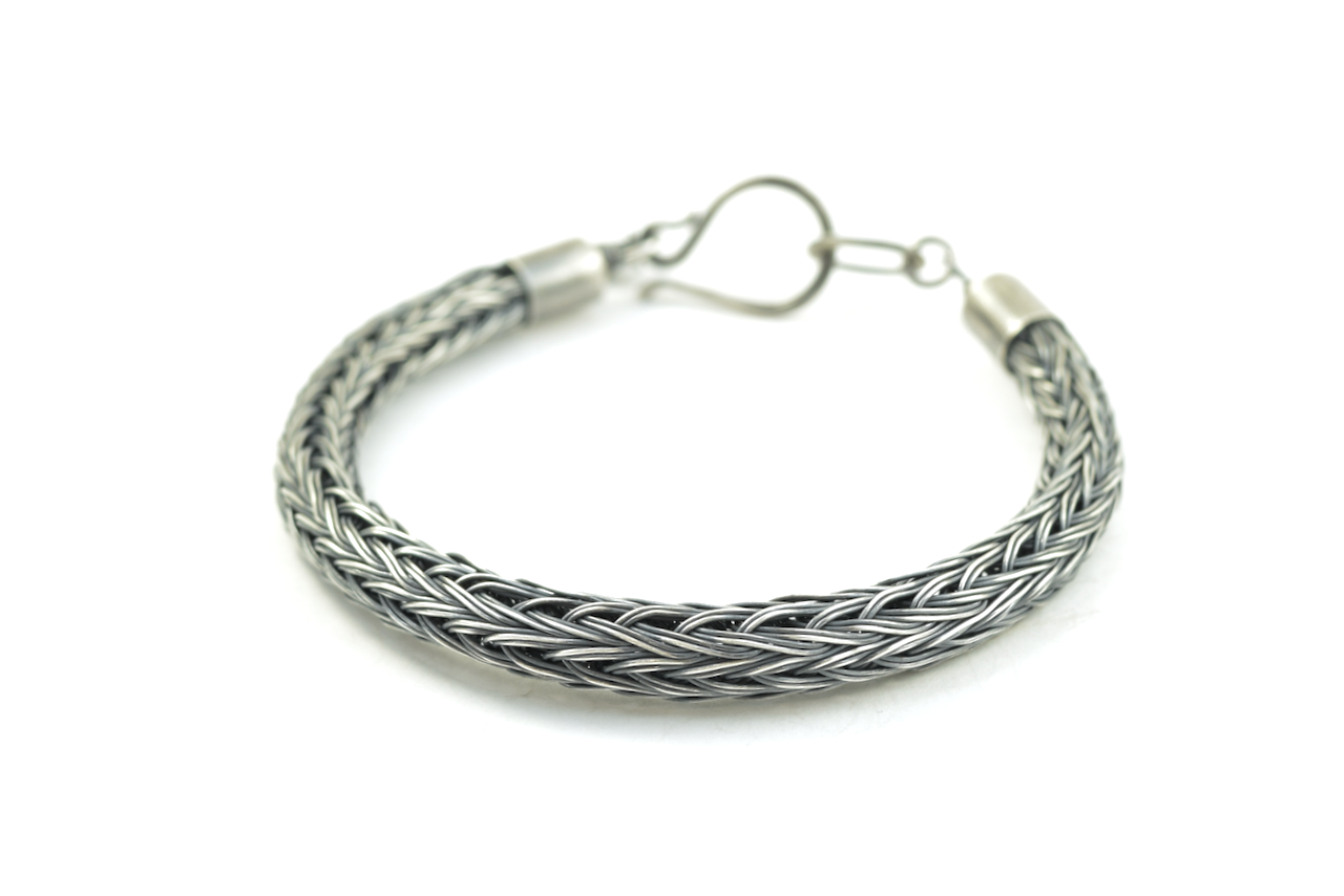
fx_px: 1736
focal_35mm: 46
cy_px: 448
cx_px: 672
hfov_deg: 42.3
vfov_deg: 29.0
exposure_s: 1/125
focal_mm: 31
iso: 400
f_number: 6.3
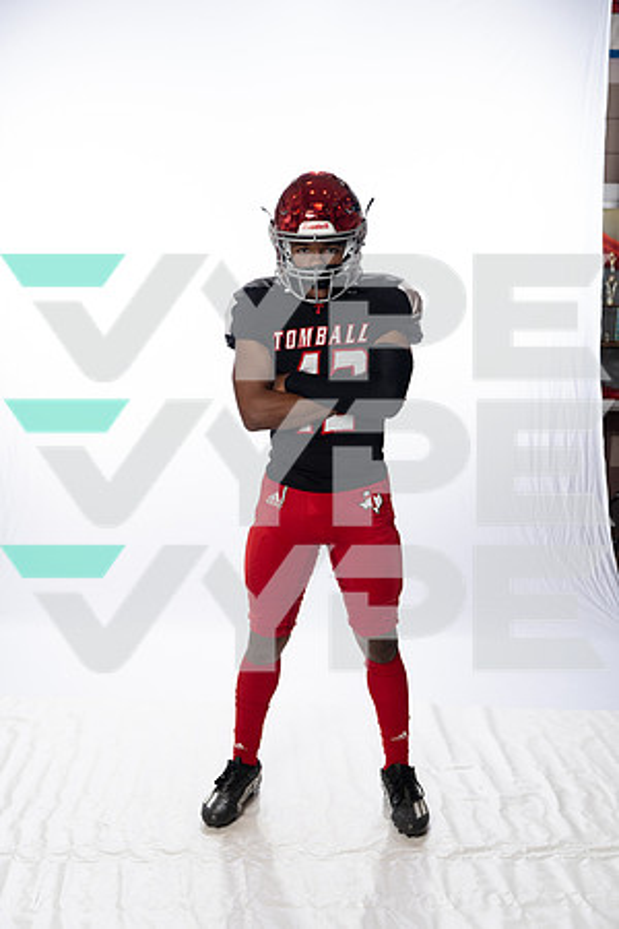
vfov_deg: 46.4
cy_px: 464
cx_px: 310
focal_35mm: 42
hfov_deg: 31.9
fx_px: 1083
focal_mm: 42
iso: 400
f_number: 4
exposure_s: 1/250
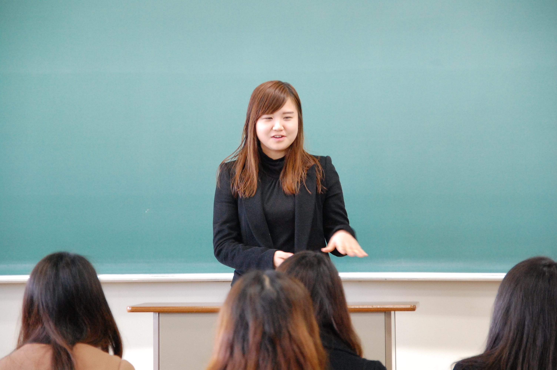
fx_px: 2690
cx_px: 278
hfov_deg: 11.8
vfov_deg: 7.9
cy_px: 185
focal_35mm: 174
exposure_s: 1/30
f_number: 6
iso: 1600
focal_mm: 116
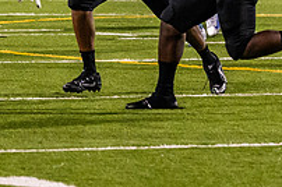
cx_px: -82
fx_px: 5263
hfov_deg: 3.1
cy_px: -104
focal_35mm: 673
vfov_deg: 2.0
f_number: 5.6
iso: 6400
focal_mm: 171
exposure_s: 1/800
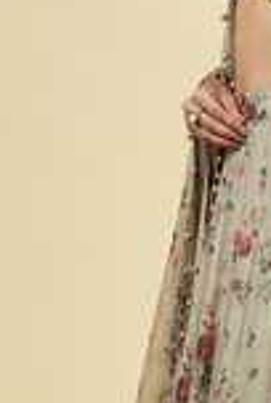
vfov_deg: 9.5
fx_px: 2439
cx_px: 306
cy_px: 280
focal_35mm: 217
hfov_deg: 6.3
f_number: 8
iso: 500
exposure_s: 1/160
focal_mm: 63
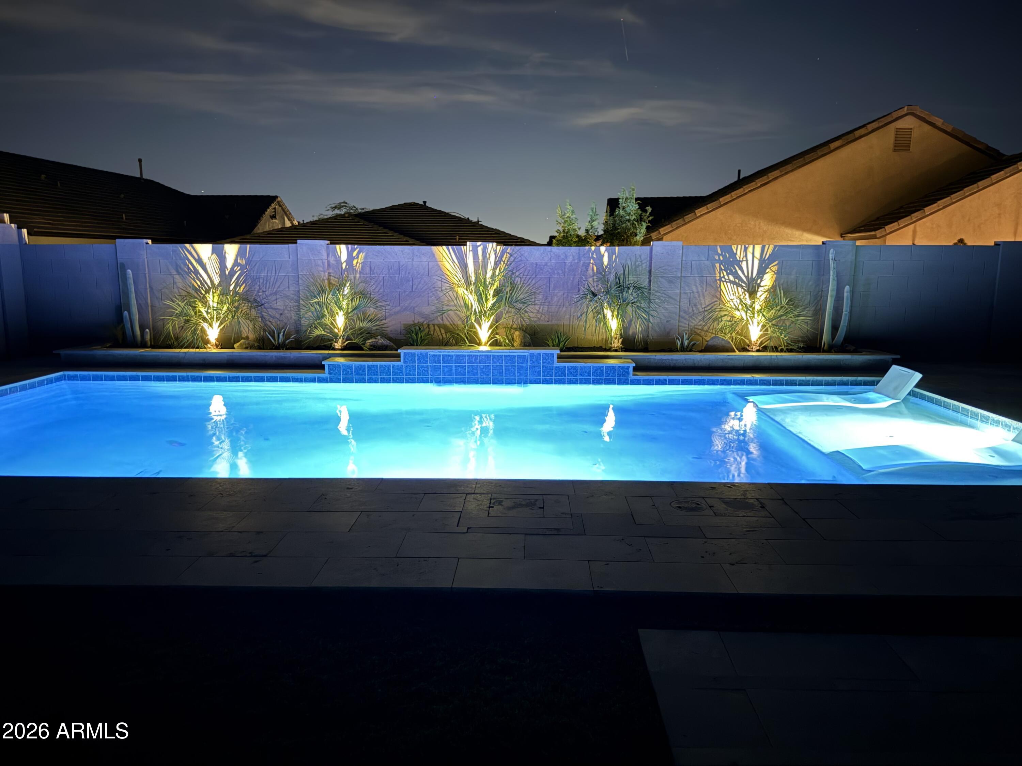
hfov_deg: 71.6
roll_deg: -0.4
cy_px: 383
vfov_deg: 56.8
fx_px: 709
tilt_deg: -9.4
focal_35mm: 24
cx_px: 511
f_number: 1.78
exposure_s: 1/2
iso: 1250
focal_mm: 6.76
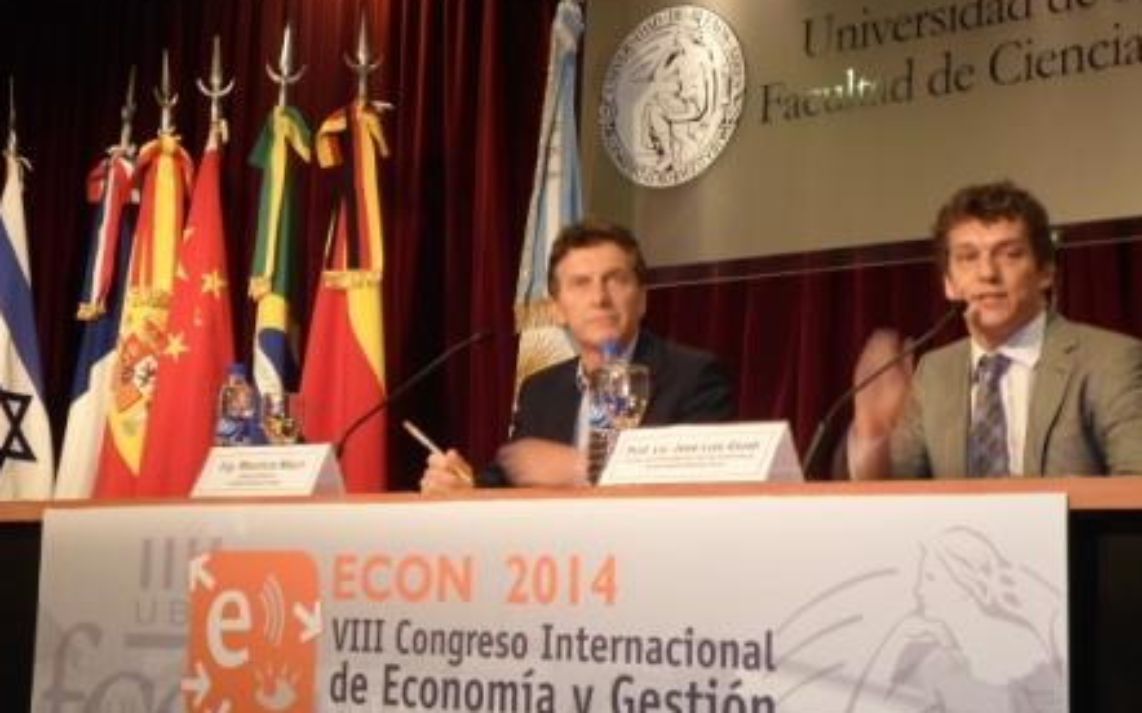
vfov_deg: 18.1
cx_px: 574
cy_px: 375
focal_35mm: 72
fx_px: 2240
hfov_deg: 28.6
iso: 160
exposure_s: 1/8
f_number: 4.1
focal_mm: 12
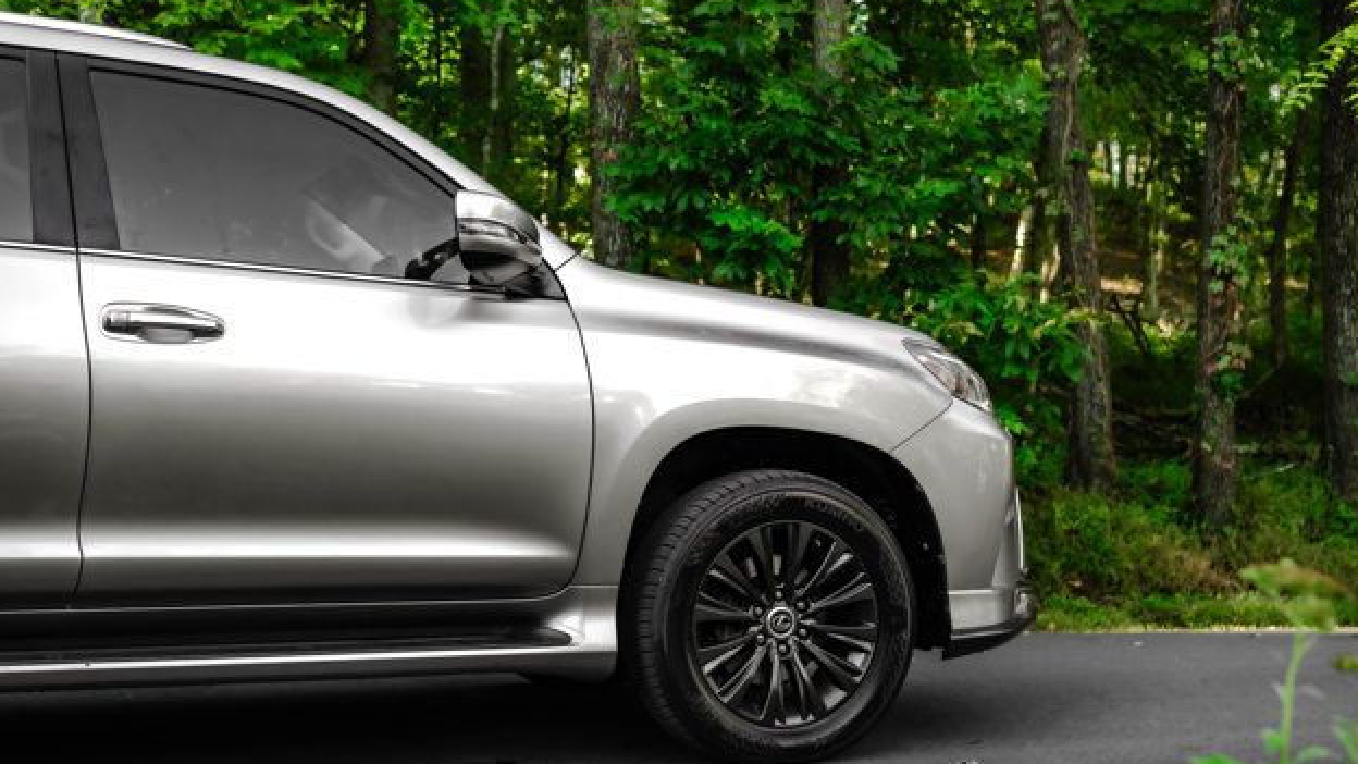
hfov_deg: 47.4
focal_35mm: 43
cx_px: 688
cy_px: 402
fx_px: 1548
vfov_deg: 27.7
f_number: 4
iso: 640
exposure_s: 1/320
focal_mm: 40
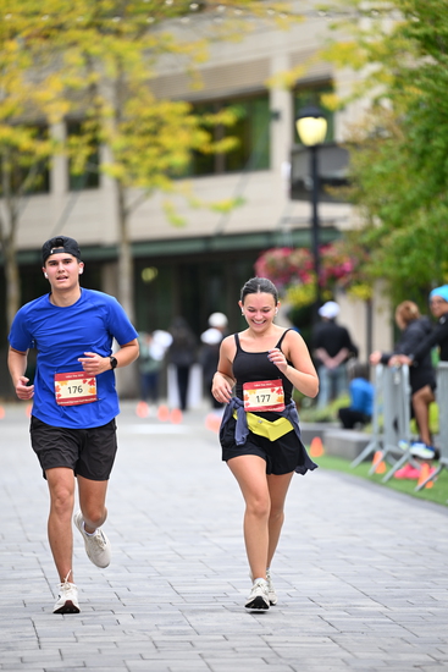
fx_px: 3731
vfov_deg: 10.3
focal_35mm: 200
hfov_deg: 6.9
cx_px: 224
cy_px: 336
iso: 640
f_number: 2.8
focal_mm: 200
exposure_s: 1/1600
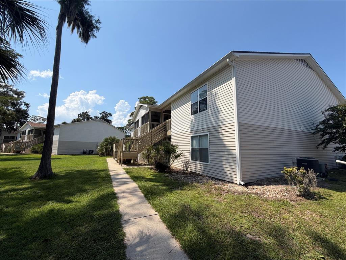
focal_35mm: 14
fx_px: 140
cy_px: 130
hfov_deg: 102.1
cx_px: 173
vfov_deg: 85.7
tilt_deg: +6.7
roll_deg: +0.4
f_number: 2.2
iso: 20
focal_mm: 2.22
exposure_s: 1/1017
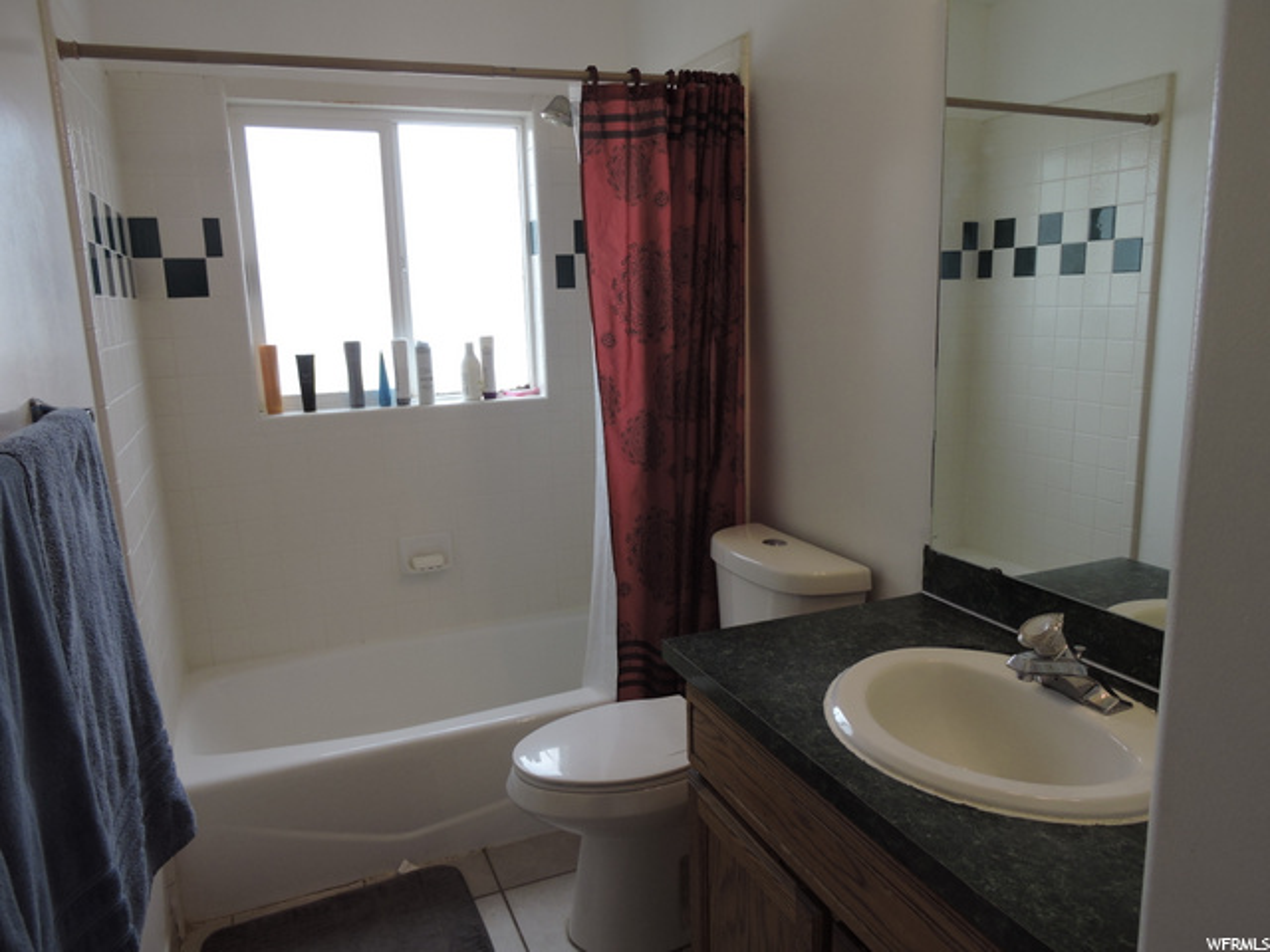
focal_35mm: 24
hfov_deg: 71.6
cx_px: 635
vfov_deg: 56.8
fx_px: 881
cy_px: 476
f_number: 3.3
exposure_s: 1/50
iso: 100
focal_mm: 4.3
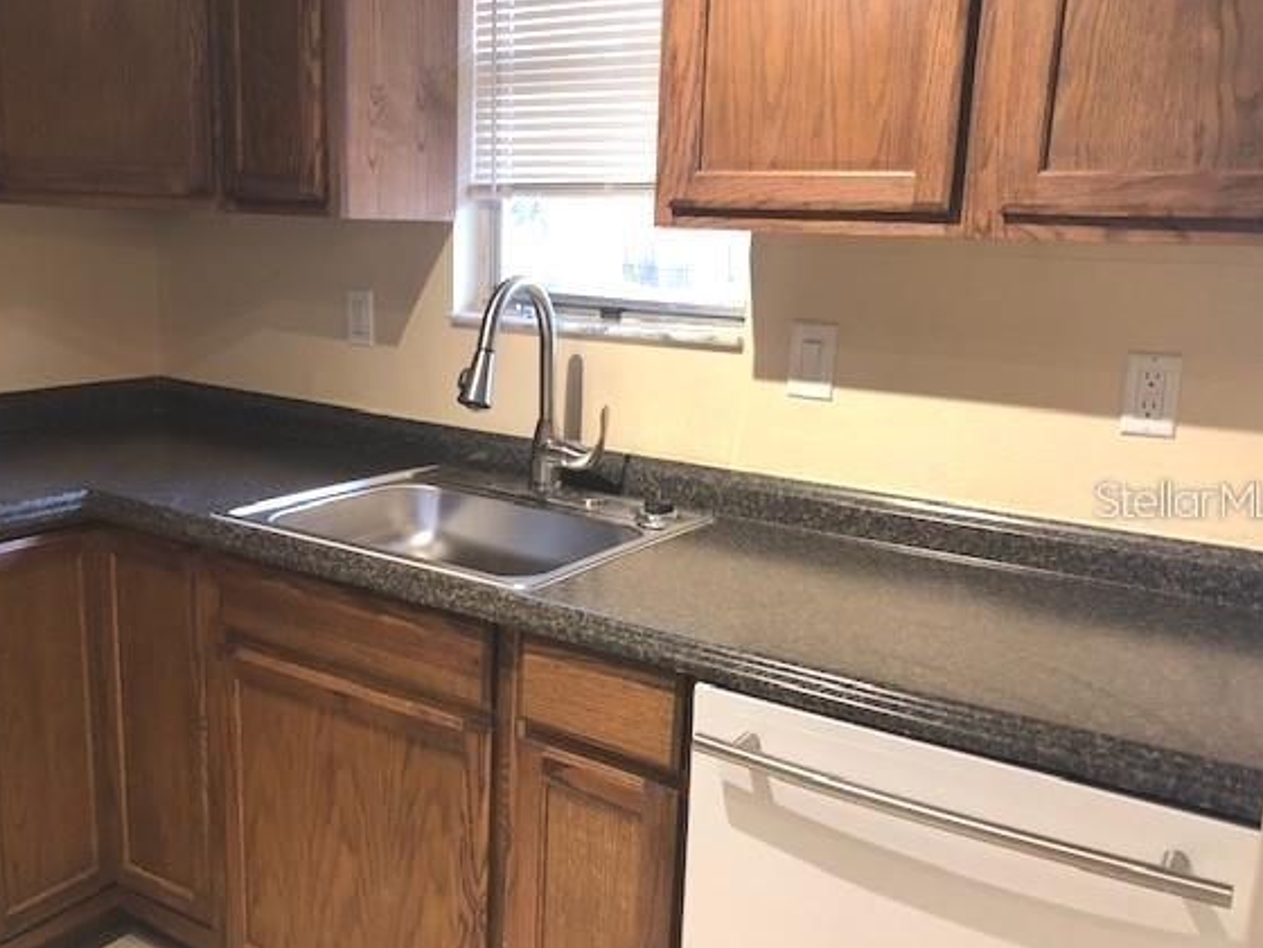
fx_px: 1168
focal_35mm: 32
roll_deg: -2.0
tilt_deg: -13.3
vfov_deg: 44.1
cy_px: 499
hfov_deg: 56.8
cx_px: 586
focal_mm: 3.99
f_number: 1.8
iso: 50
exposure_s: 1/15
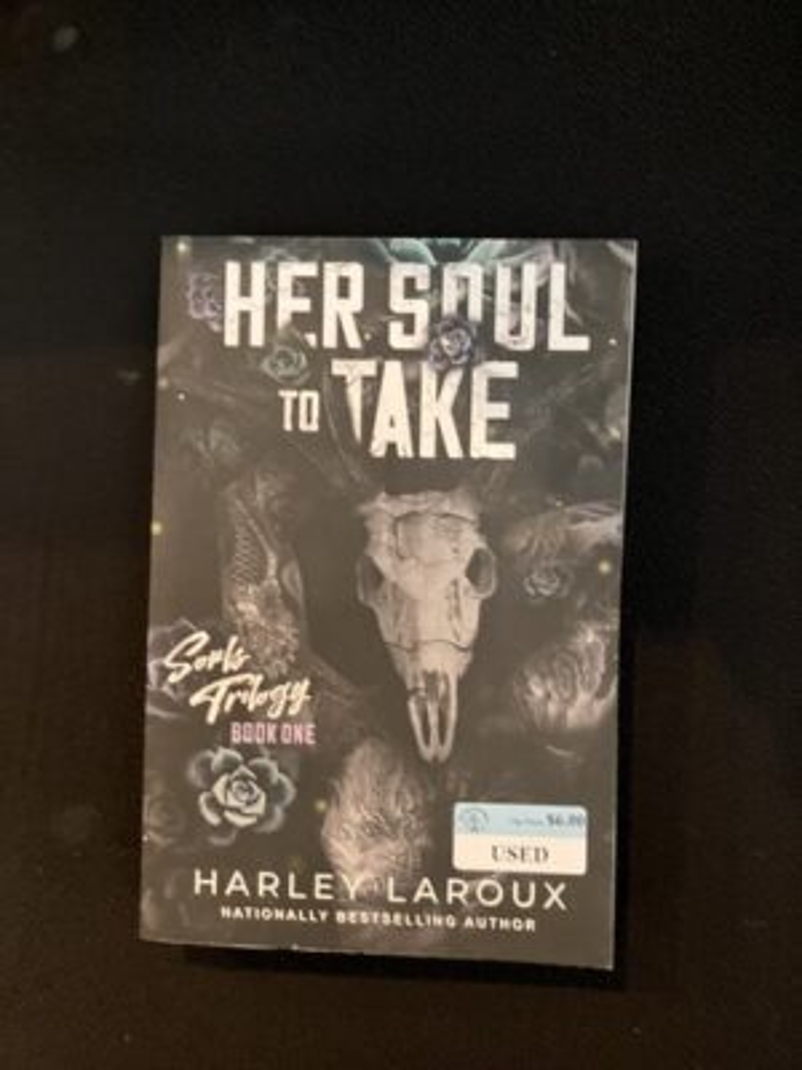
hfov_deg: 49.7
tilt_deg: -85.0
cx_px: 401
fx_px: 865
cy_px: 535
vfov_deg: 63.4
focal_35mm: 28
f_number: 1.8
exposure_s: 1/30
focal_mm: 3.99
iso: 640
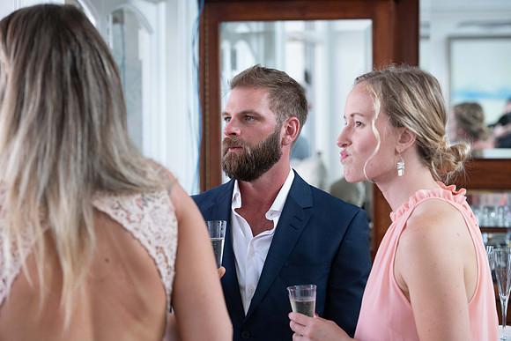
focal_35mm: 110
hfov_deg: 18.6
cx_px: 256
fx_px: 1562
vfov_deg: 12.5
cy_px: 170
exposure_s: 1/160
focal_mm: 110
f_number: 5
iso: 800
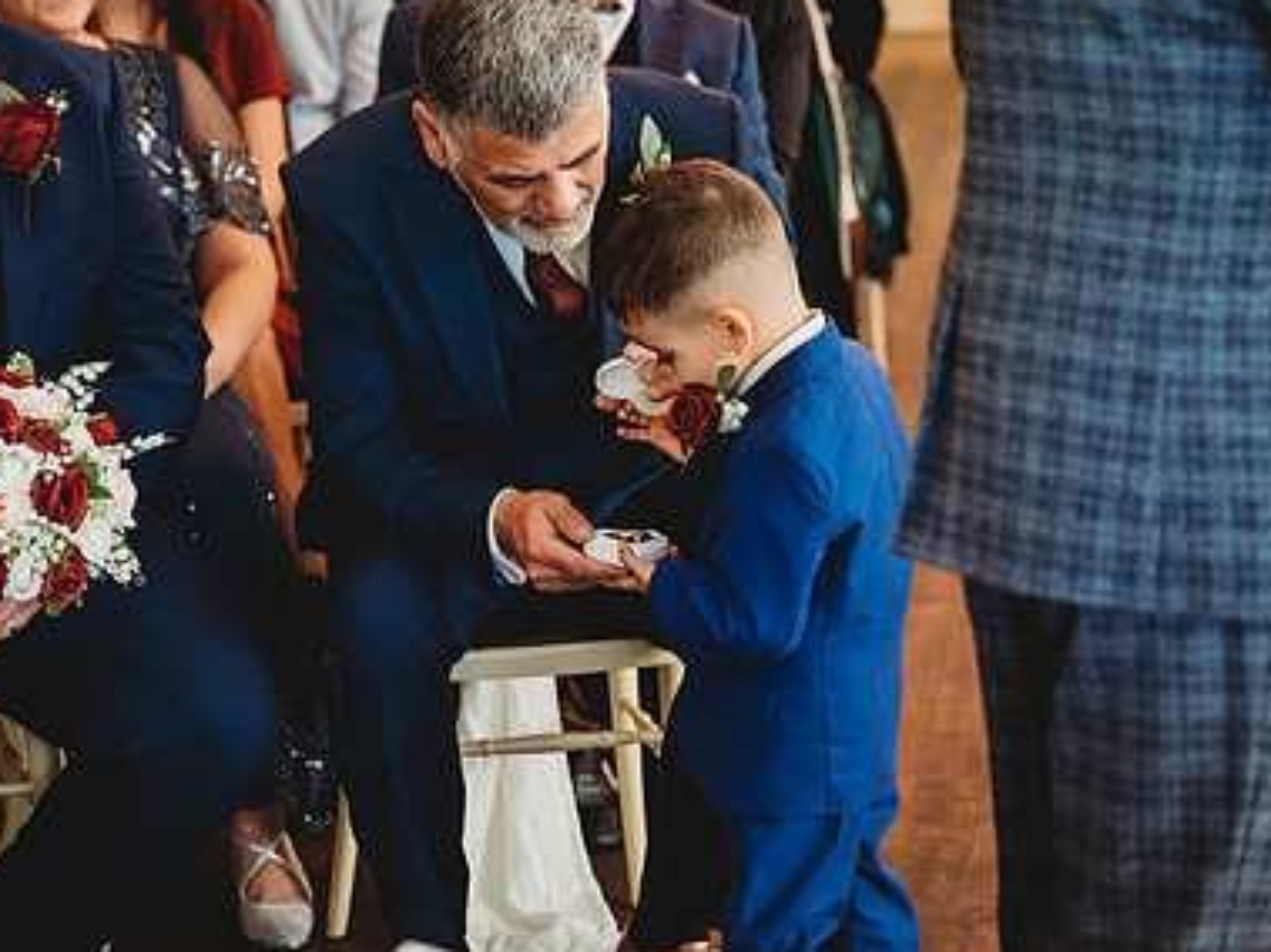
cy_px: 402
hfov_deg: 19.1
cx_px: 496
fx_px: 3781
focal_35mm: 103
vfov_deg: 14.4
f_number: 2.8
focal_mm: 70
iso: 3600
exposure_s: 1/160
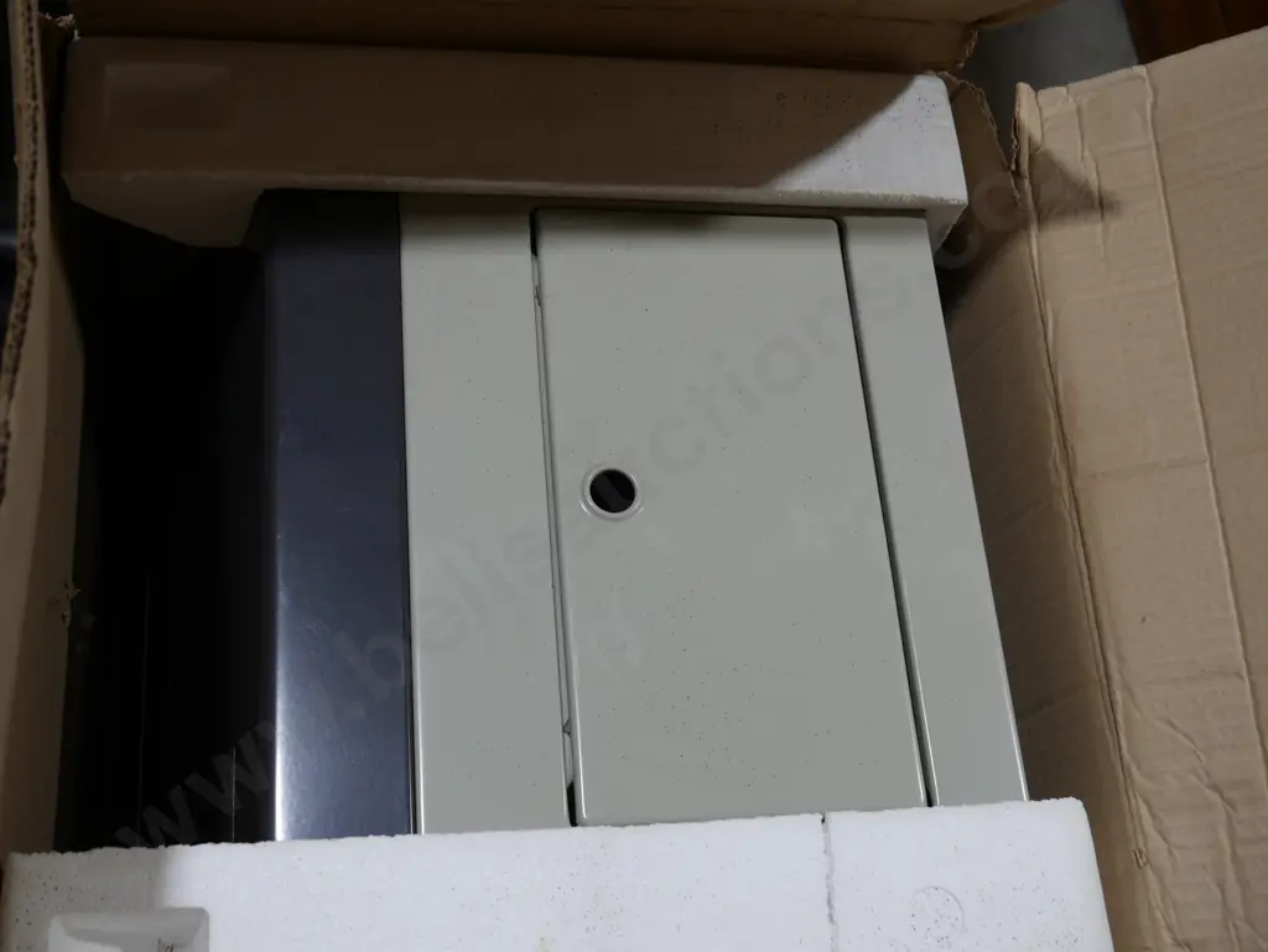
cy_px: 476
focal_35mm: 42
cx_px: 634
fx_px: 1539
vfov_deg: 34.4
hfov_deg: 44.8
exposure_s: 1/125
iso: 200
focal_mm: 21
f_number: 4.6
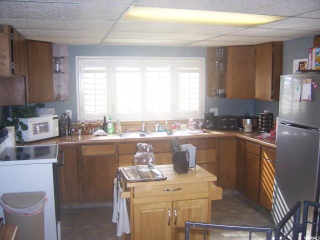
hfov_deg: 51.4
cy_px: 120
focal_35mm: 36
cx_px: 160
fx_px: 333
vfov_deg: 39.7
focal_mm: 6.2
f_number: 2.8
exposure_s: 1/60
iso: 125
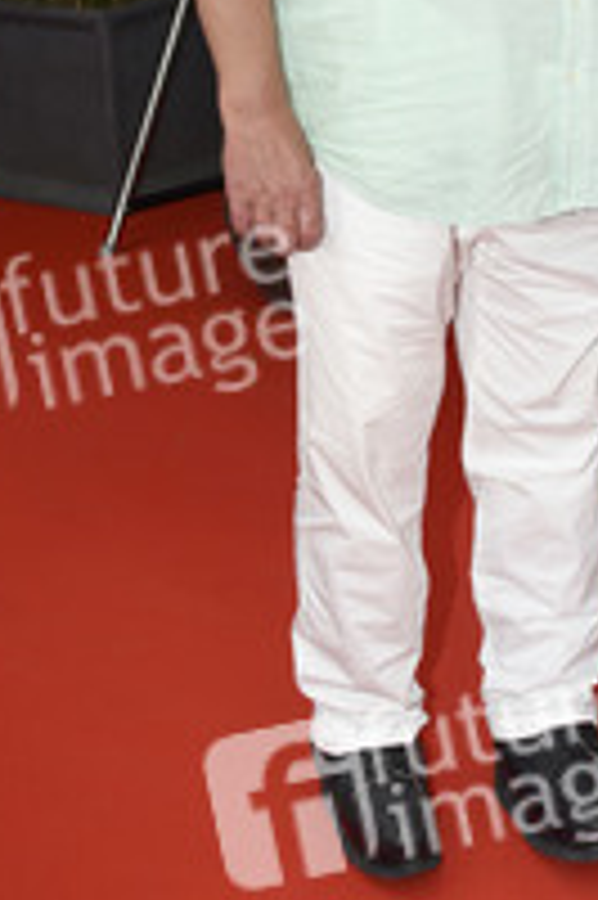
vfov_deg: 27.2
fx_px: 1797
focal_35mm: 72
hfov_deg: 18.5
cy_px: 108
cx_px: 567
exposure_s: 1/160
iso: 320
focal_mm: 24
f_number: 5.6
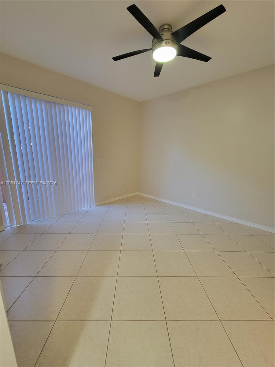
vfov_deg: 106.2
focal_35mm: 13
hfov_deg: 89.9
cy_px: 184
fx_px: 138
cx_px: 138
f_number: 2.2
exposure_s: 1/30
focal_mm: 2.2
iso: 320
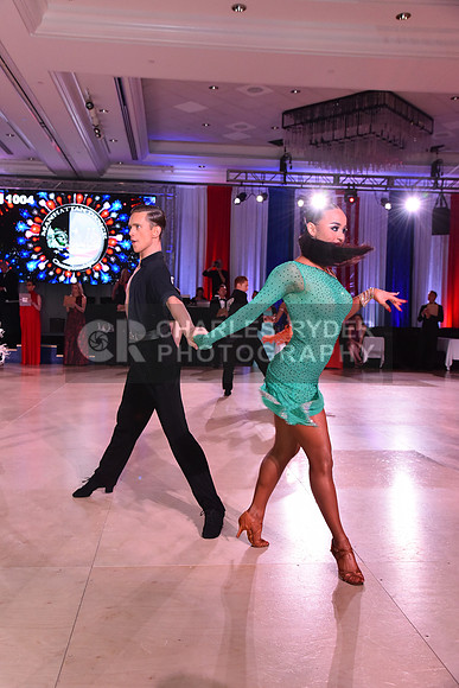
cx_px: 230
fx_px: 841
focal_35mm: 44
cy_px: 344
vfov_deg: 44.5
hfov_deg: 30.5
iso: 2500
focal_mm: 44
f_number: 6.3
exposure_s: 1/320
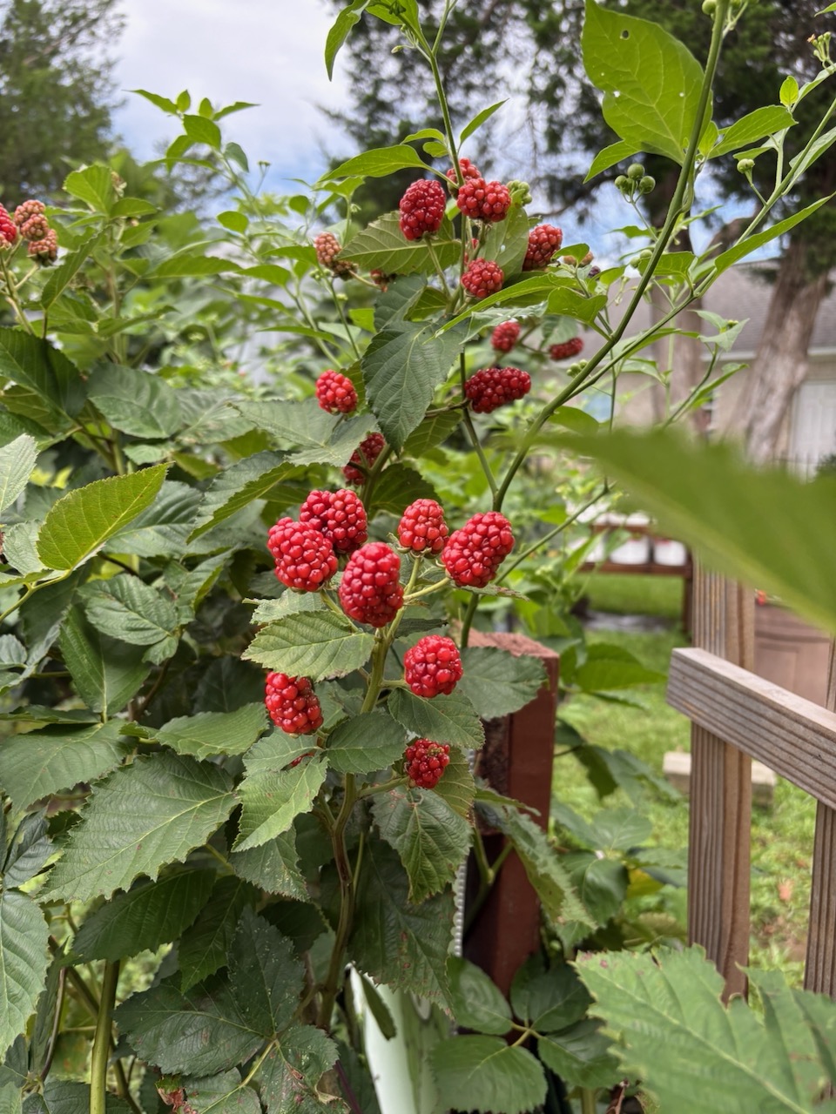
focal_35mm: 26
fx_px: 837
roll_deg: -0.9
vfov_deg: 67.3
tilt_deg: -7.3
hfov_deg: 53.1
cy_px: 557
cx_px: 418
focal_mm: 5.96
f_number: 1.6
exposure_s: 1/791
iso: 64
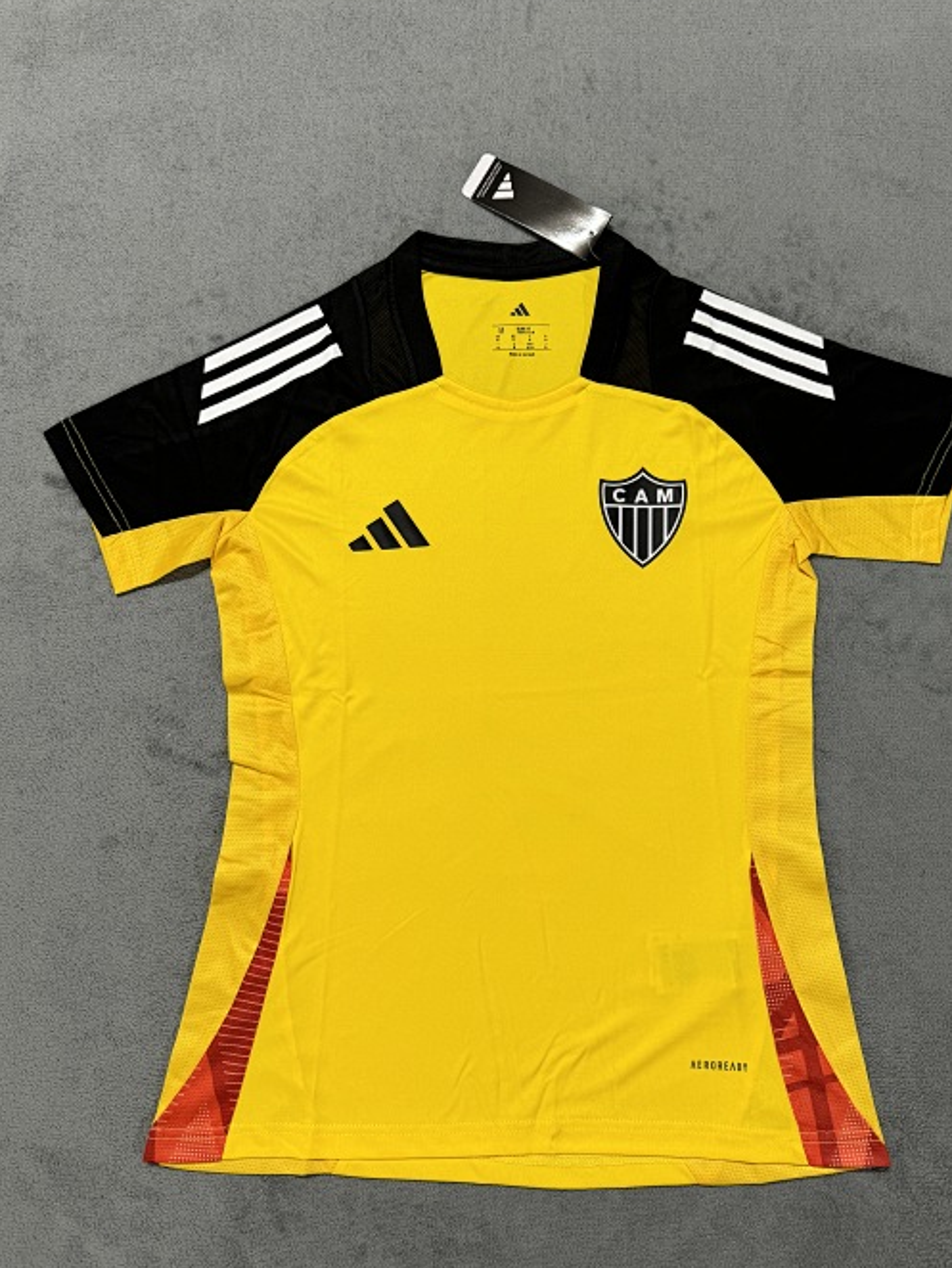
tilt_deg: -80.6
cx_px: 529
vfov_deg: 61.6
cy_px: 615
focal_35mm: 29
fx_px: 1063
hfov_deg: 48.2
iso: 100
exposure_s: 1/50
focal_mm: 6.76
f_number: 1.78
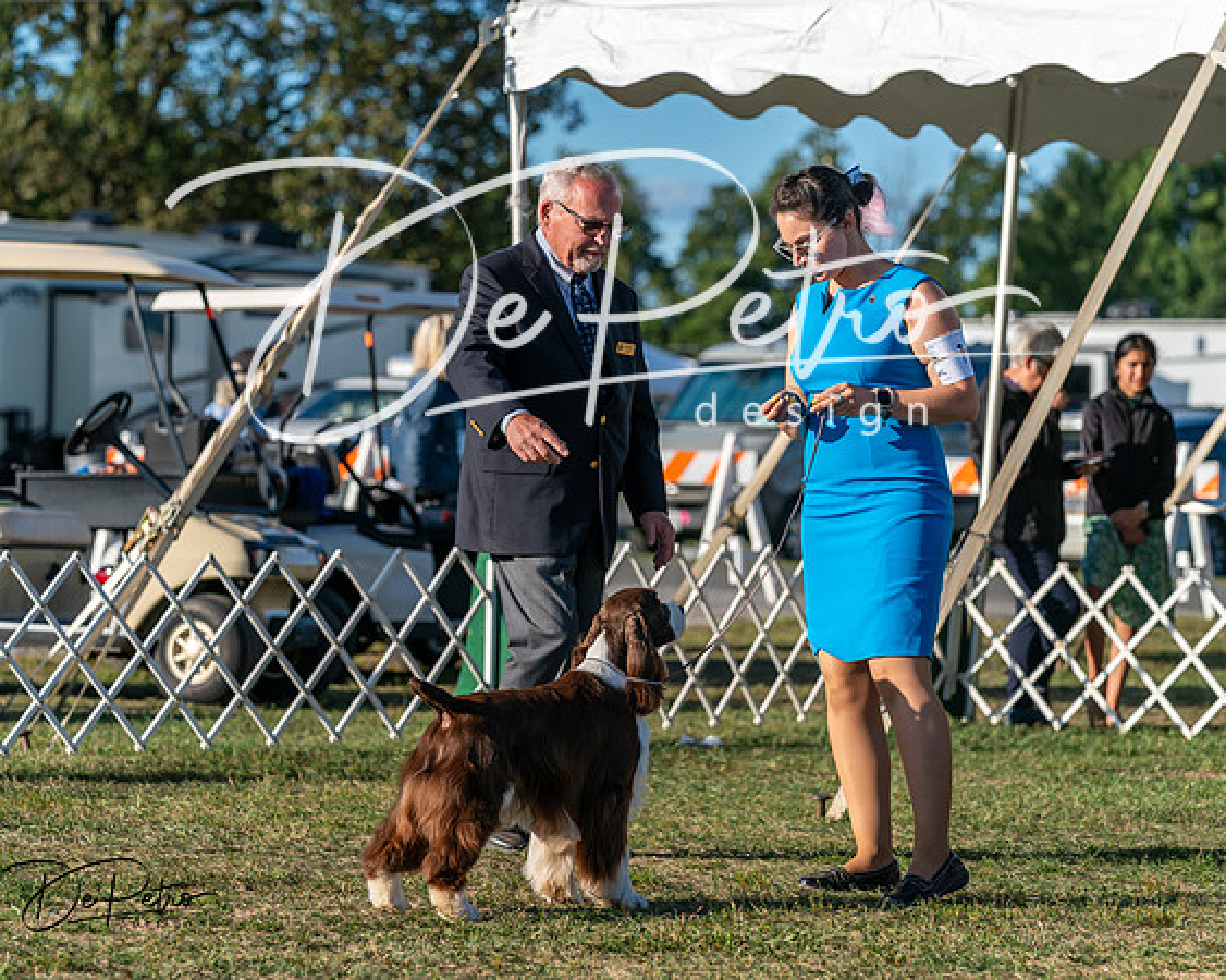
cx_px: 613
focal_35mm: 146
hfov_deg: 13.2
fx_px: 5310
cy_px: 490
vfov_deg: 10.5
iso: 125
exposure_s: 1/1250
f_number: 4.5
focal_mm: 130
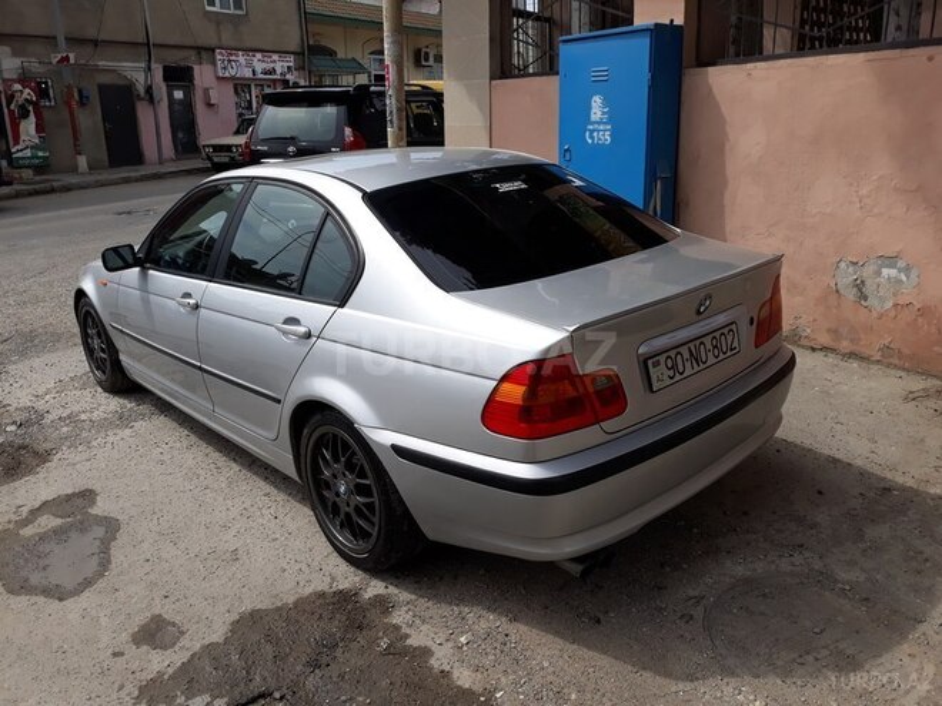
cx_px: 471
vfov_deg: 51.4
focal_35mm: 27
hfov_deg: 65.3
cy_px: 353
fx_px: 735
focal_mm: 3.71
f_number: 1.7
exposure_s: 1/2012
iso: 40
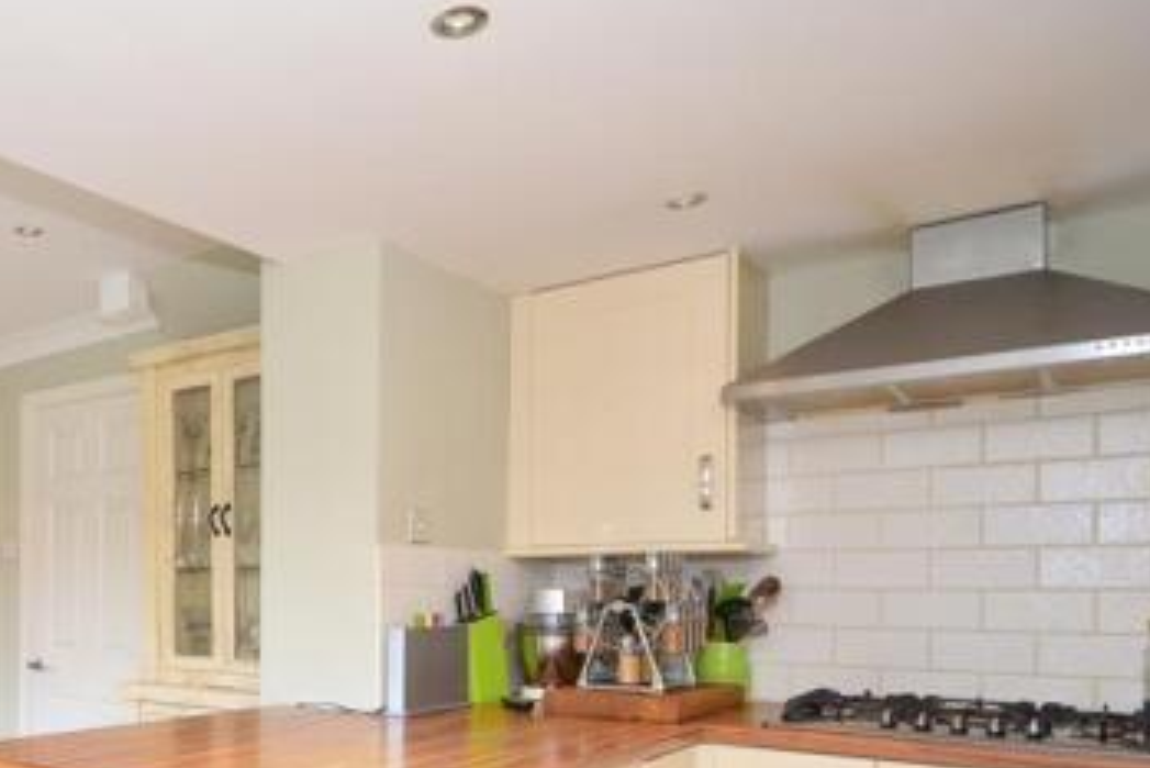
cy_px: 574
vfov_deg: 41.2
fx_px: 989
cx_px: 181
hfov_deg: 54.8
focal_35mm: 31
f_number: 6.3
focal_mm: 11
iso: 640
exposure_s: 1/20
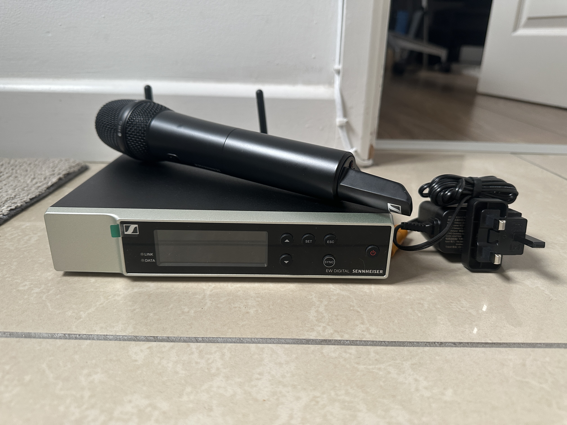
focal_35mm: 24
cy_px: 212
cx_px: 284
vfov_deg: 56.8
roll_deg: -1.6
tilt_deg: -22.1
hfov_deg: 71.6
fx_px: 393
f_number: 1.78
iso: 250
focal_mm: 6.86
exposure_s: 1/60
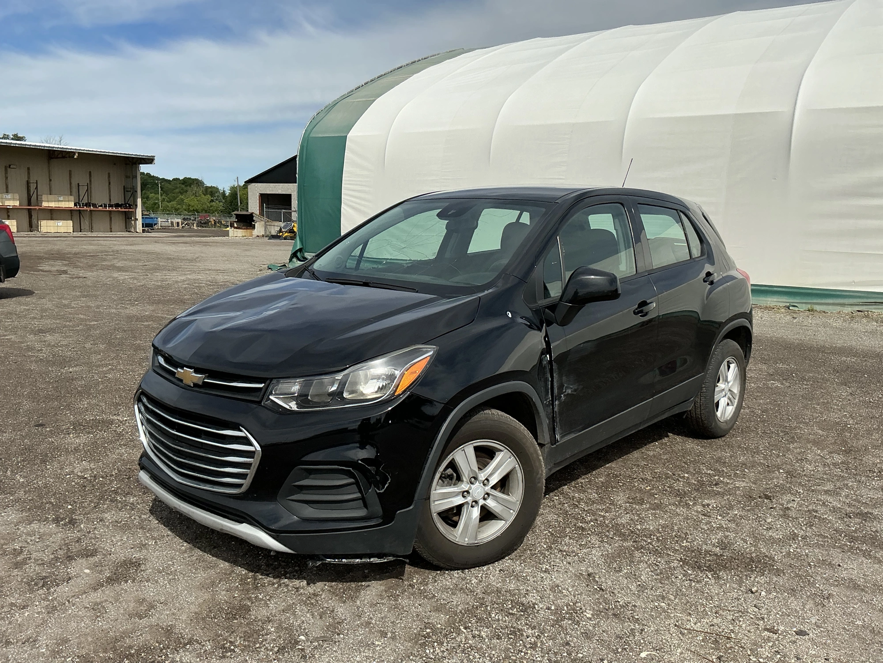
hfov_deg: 63.4
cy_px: 332
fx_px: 714
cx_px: 442
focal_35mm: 28
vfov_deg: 49.7
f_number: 1.8
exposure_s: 1/2801
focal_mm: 3
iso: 25
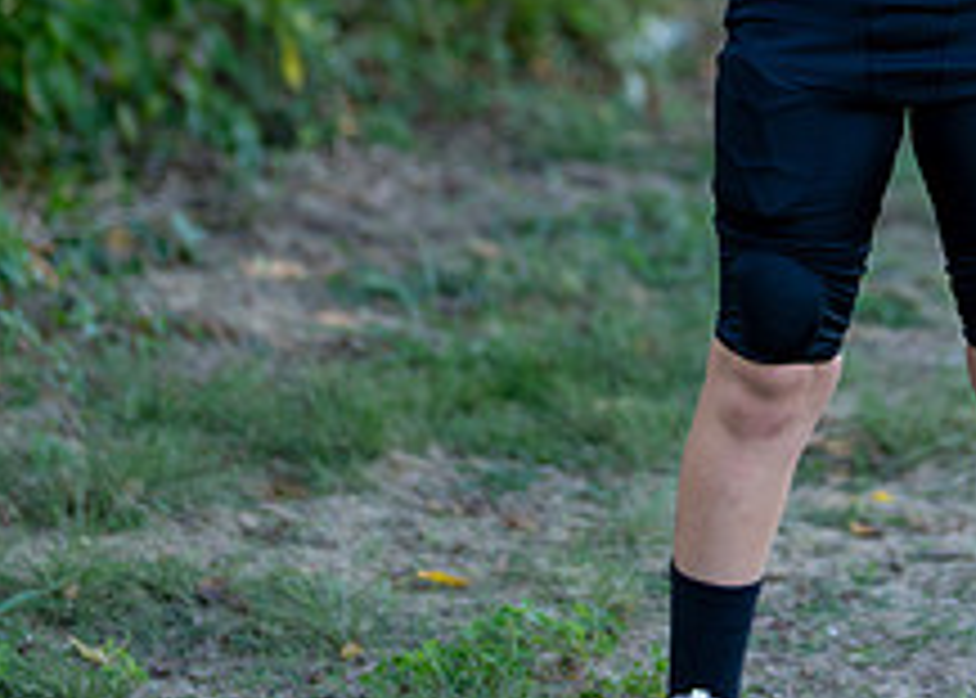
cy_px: -85
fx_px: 4989
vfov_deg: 7.9
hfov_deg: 11.1
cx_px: 910
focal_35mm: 180
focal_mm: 50
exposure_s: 1/1250
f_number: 1.2
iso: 100
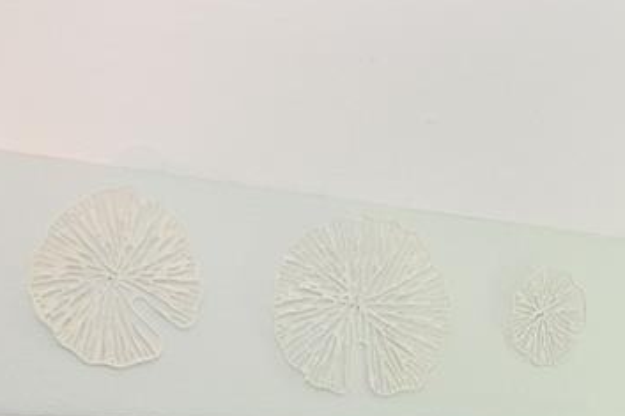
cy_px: 473
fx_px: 1180
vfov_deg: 19.1
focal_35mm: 68
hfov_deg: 28.8
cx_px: 529
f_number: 5.6
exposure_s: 1/80
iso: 400
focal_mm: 10
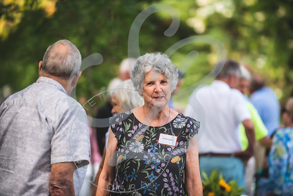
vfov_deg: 6.9
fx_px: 1628
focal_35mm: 200
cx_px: 146
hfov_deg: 10.3
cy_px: 98
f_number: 2.8
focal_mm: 200
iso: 400
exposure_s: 1/400
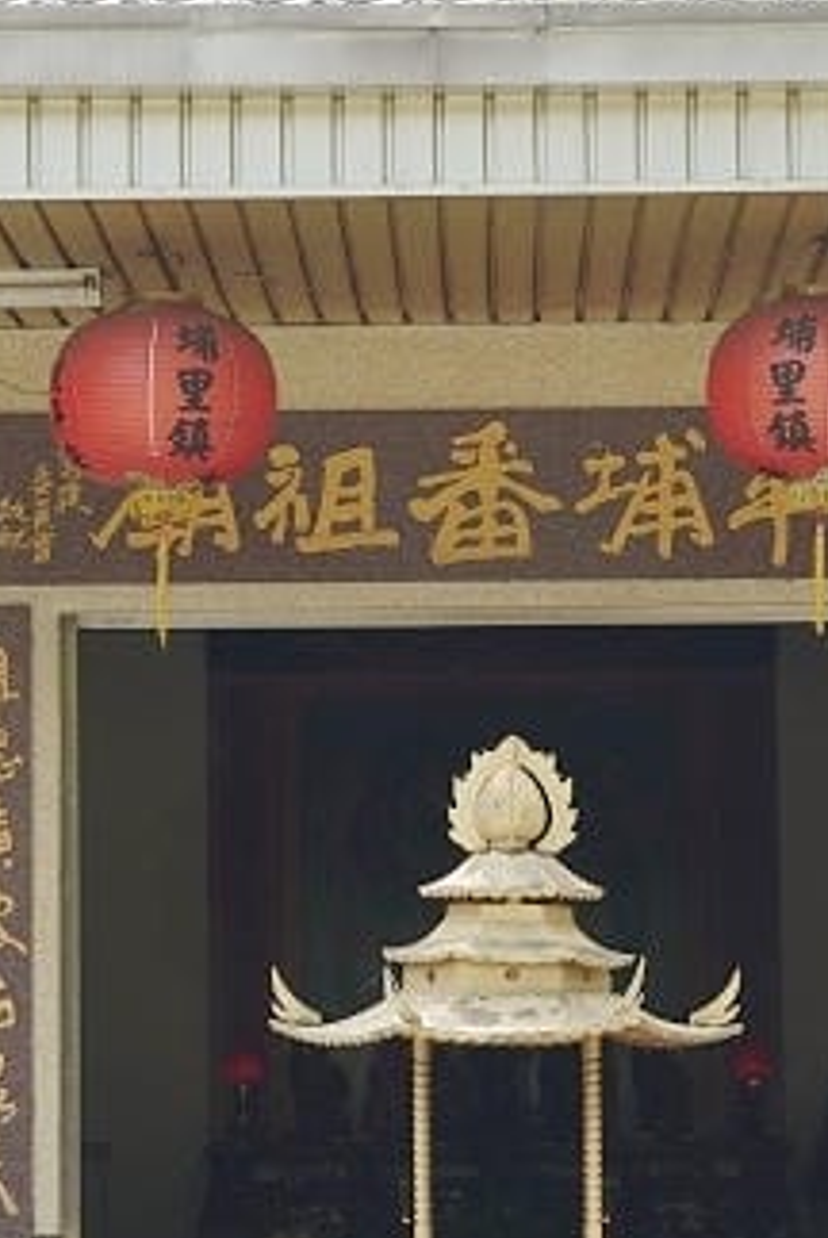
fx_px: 5749
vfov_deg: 12.3
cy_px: 625
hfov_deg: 8.2
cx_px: 510
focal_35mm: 167
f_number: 4
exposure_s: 1/160
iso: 100
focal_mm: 45
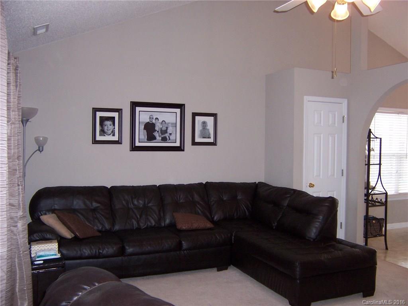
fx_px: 389
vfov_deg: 42.9
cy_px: 153
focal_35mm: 33
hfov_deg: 55.4
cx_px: 204
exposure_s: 1/60
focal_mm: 5.5
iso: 140
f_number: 2.8
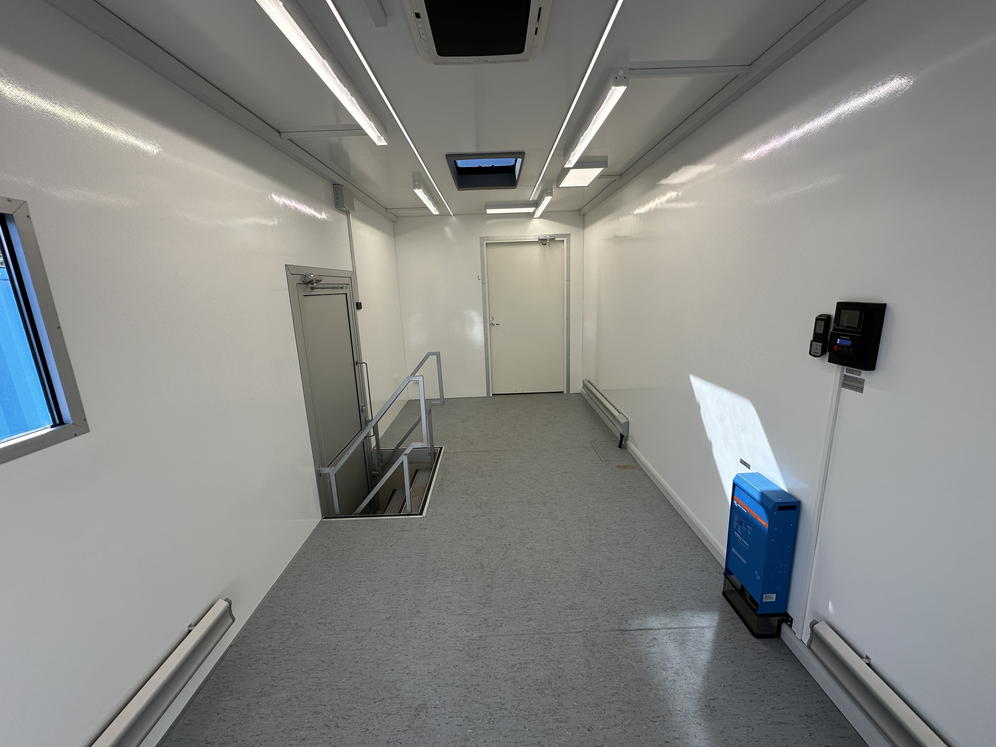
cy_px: 374
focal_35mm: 14
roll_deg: +1.3
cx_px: 498
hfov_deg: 102.1
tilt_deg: -11.2
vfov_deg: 85.7
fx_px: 403
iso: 40
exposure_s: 1/321
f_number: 2.2
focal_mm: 2.22
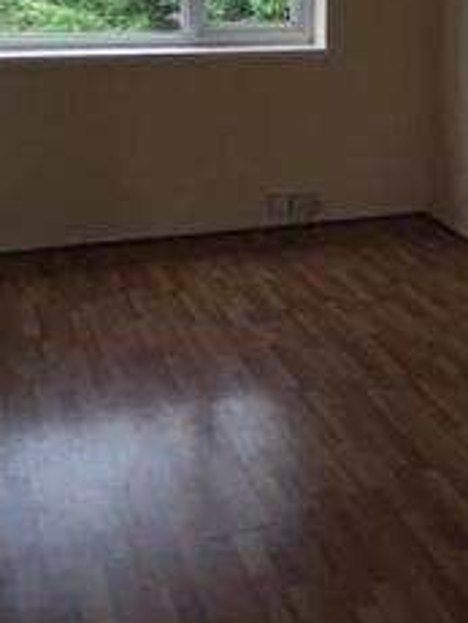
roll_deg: -2.4
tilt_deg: -14.5
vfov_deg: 34.4
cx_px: 335
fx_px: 990
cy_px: 186
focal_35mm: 55
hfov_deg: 26.4
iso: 400
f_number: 2.2
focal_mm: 4.15
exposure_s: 1/17
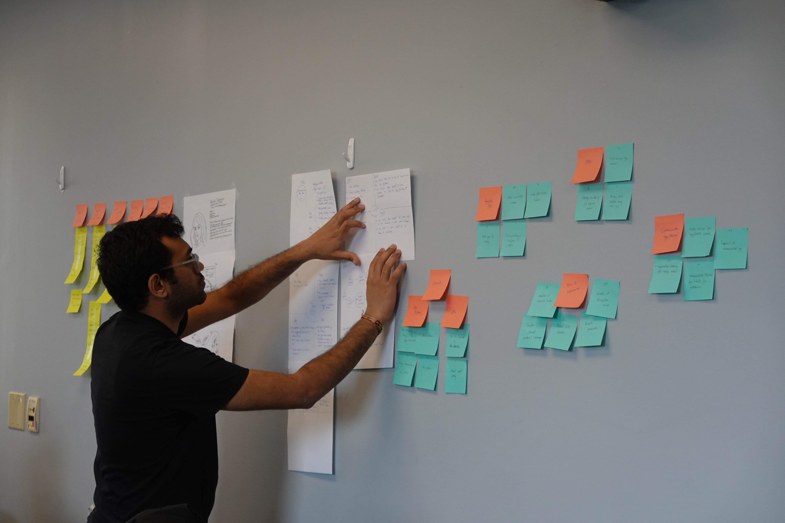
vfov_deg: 18.2
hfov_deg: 27.0
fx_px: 1635
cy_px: 262
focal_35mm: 75
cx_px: 392
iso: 500
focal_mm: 27.44
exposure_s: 1/80
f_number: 4
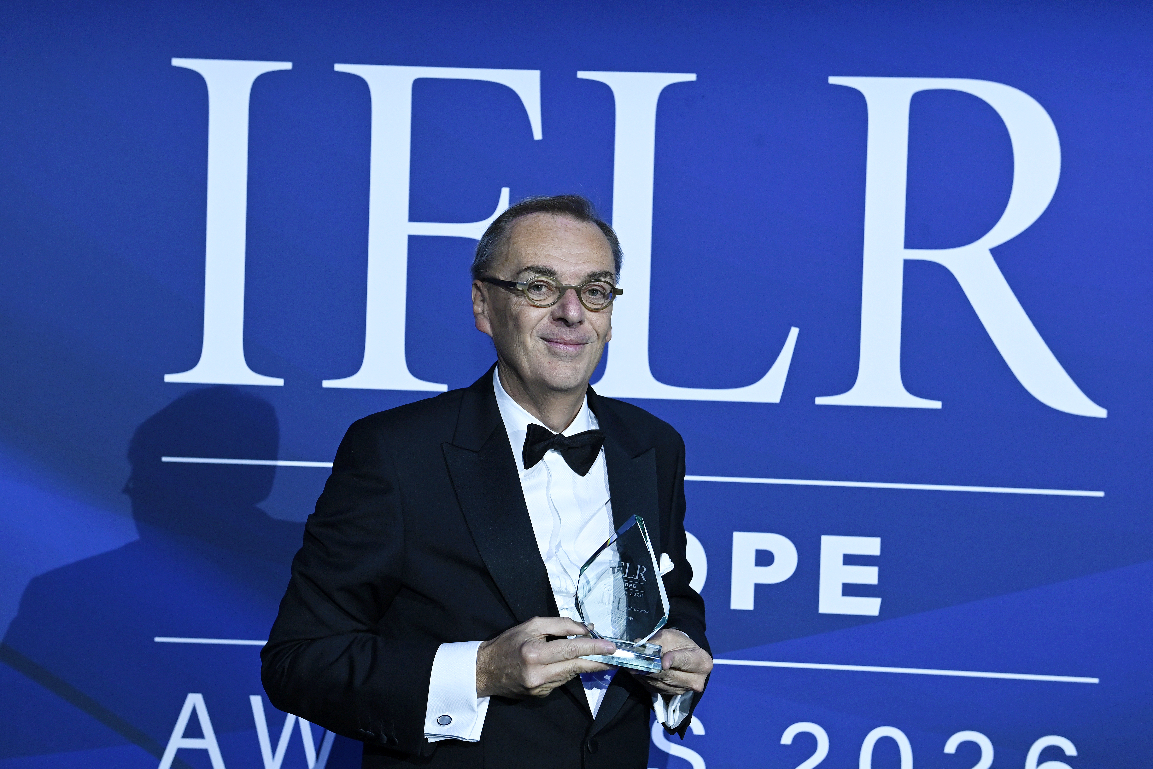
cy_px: 384
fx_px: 1665
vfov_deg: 26.0
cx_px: 576
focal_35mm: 52
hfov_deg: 38.2
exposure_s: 1/200
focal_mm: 52
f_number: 5
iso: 2000
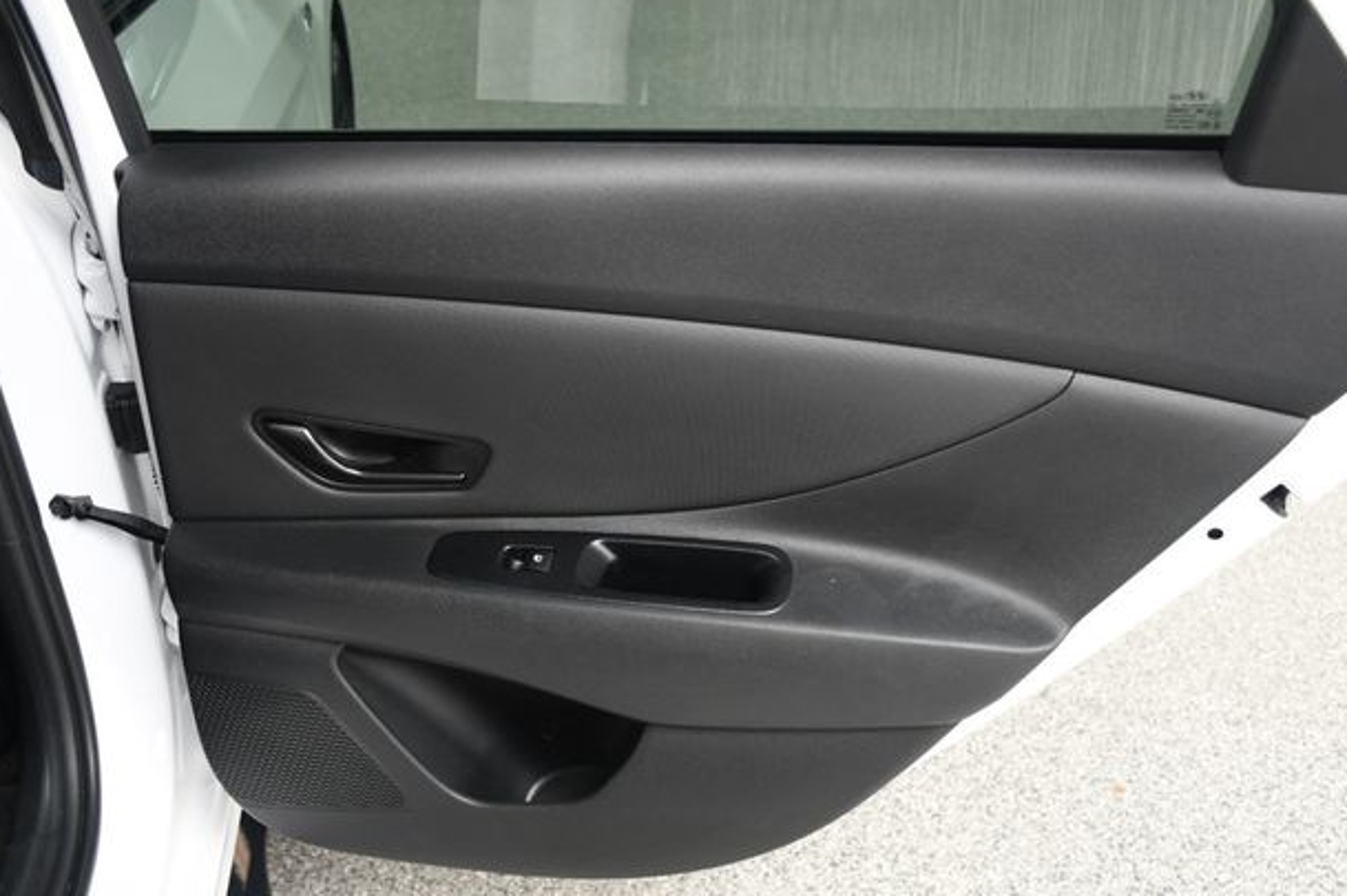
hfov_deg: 47.4
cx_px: 701
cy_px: 447
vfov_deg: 32.6
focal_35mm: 41
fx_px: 1533
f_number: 3.8
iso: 100
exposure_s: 1/160
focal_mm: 26
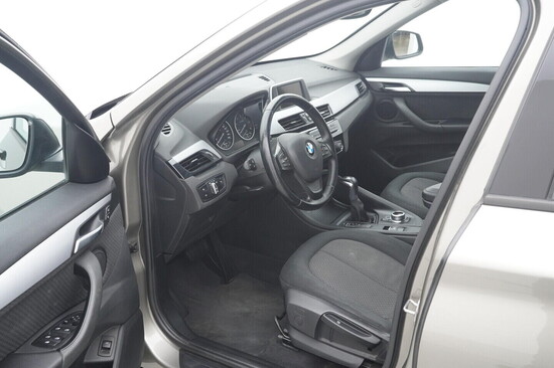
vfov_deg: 36.8
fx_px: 554
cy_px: 184
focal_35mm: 36
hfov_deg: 53.2
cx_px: 277
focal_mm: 24
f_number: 6.3
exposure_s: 1/60
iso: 1250
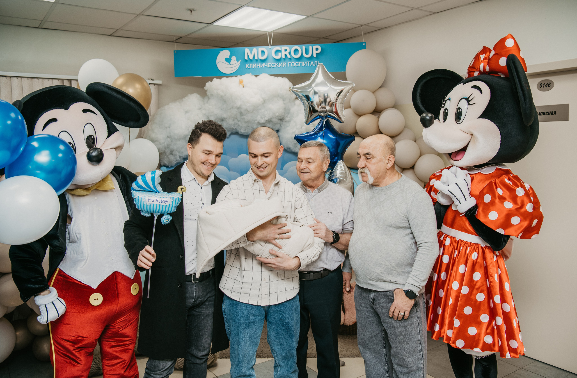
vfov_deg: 41.3
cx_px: 296
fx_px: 502
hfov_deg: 59.8
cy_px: 180
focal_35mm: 31
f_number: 4
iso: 160
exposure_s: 1/160
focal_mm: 30
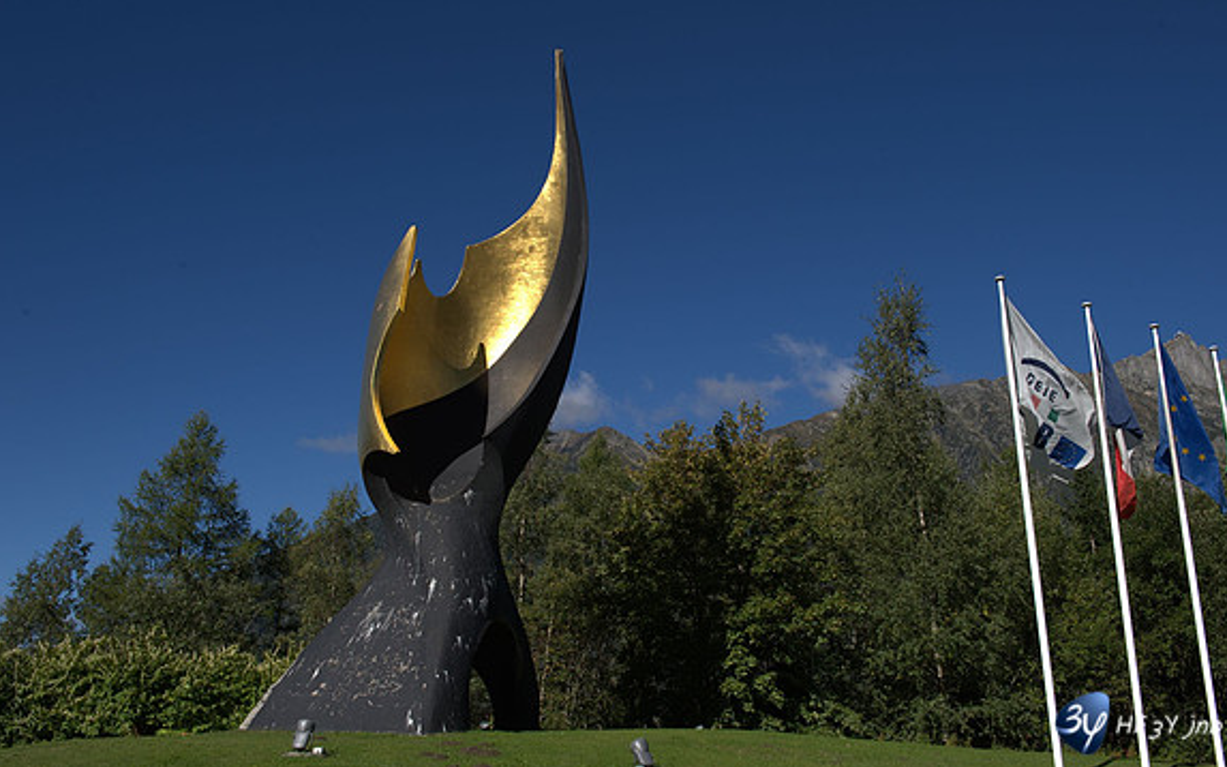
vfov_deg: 39.4
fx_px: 1070
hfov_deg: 59.7
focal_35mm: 32
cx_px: 619
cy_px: 374
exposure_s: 1/320
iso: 200
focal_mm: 31
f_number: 9
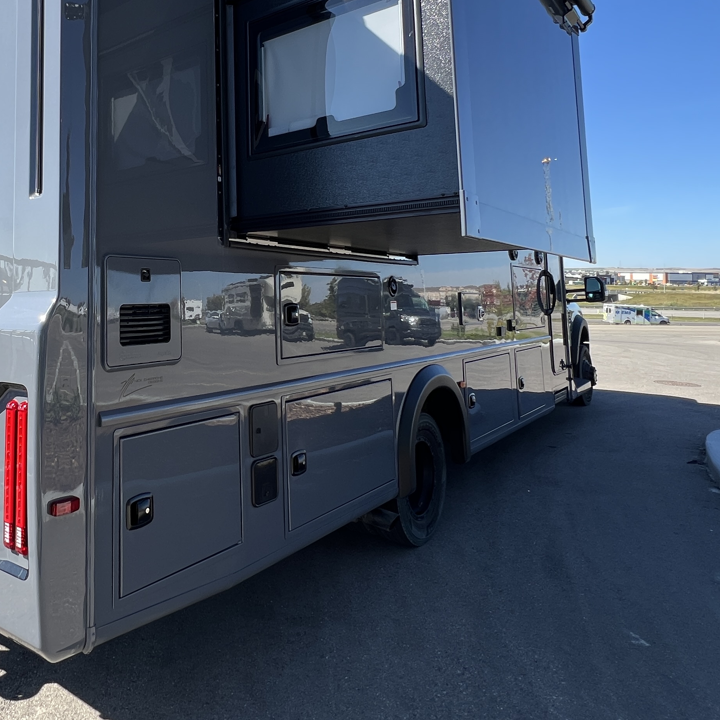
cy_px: 238
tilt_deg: +3.6
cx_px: 169
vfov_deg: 61.4
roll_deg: -1.0
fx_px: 588
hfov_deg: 59.2
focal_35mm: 25
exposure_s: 1/463
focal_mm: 1.57
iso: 32
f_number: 1.8
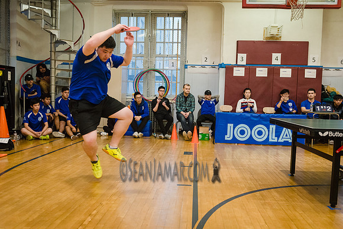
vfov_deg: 41.1
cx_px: 172
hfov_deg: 58.7
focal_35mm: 32
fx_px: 305
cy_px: 114
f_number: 4
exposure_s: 1/400
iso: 4000
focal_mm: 32
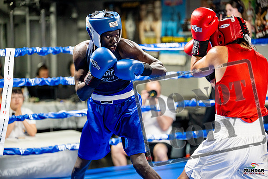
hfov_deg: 21.7
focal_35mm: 94
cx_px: 134
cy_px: 90
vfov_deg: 14.6
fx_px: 700
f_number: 2
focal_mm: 94
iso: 4000
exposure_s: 1/500
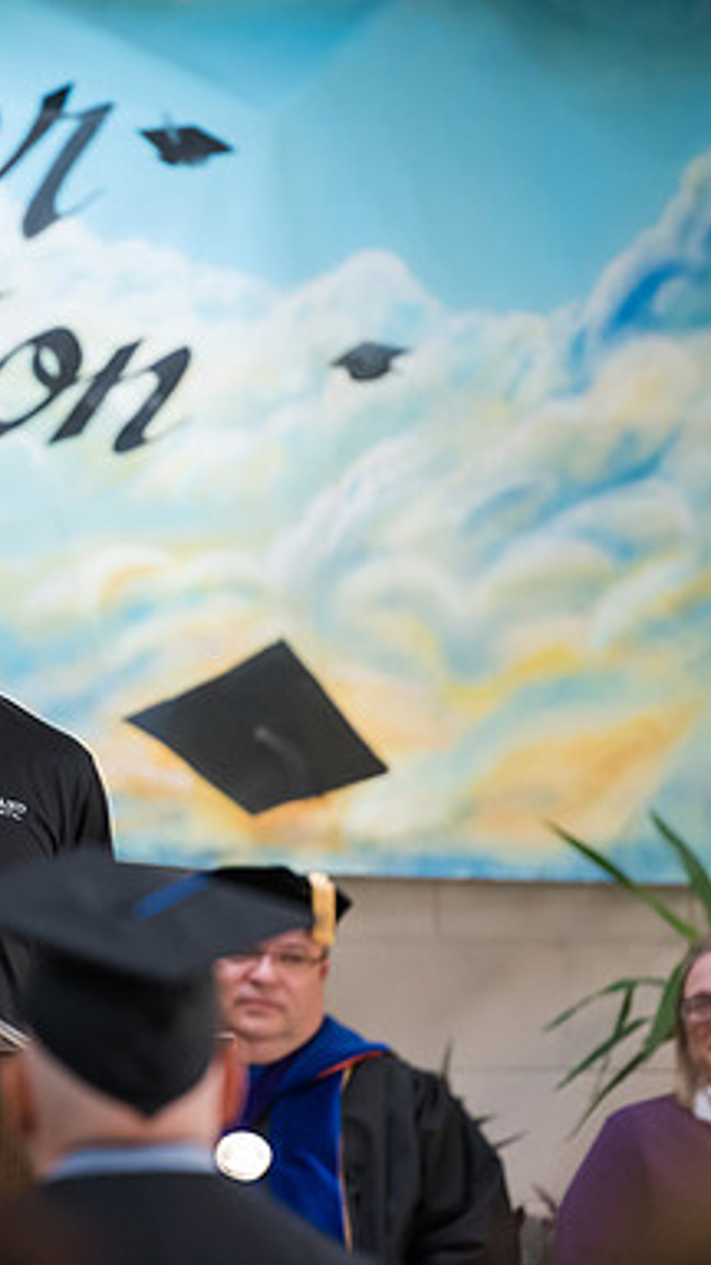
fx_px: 9820
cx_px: -49
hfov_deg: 4.1
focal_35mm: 293
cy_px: 631
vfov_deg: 7.4
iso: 3200
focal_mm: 185
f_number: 3.2
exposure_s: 1/200
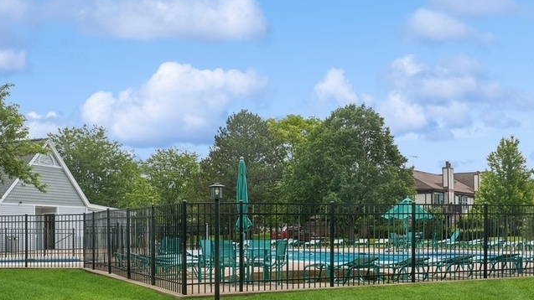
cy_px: 147
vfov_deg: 25.4
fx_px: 665
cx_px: 227
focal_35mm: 47
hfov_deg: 43.6
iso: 200
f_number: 8
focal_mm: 38
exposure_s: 1/500
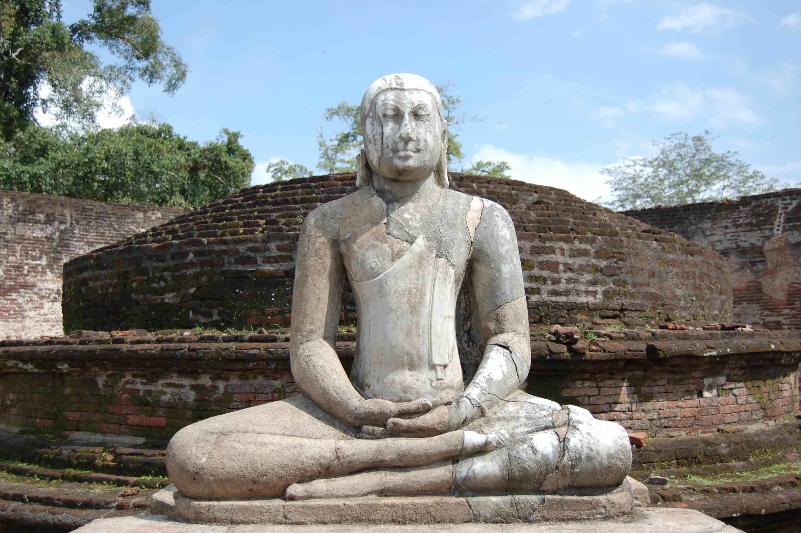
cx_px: 400
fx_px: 867
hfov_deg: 49.6
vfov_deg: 34.1
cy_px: 266
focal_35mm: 39
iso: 200
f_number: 4
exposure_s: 1/1000
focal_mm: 26
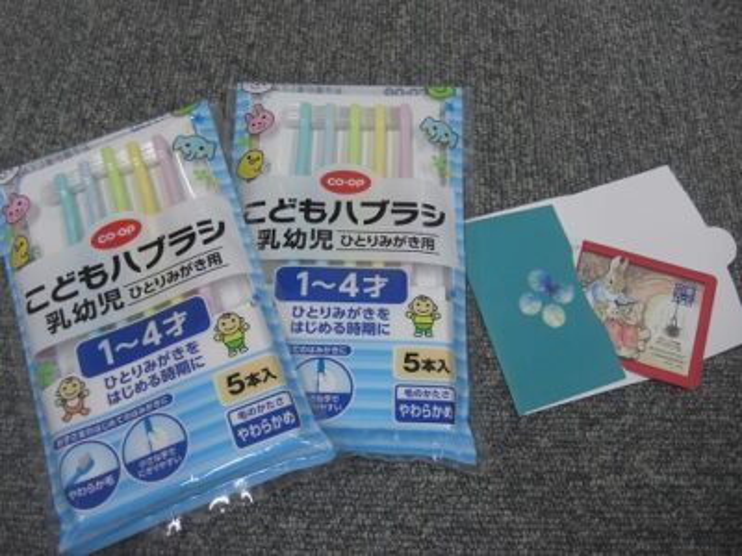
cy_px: 278
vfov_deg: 37.7
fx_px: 815
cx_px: 371
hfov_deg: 49.0
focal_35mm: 38
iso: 200
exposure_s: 1/125
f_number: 2.8
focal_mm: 7.9
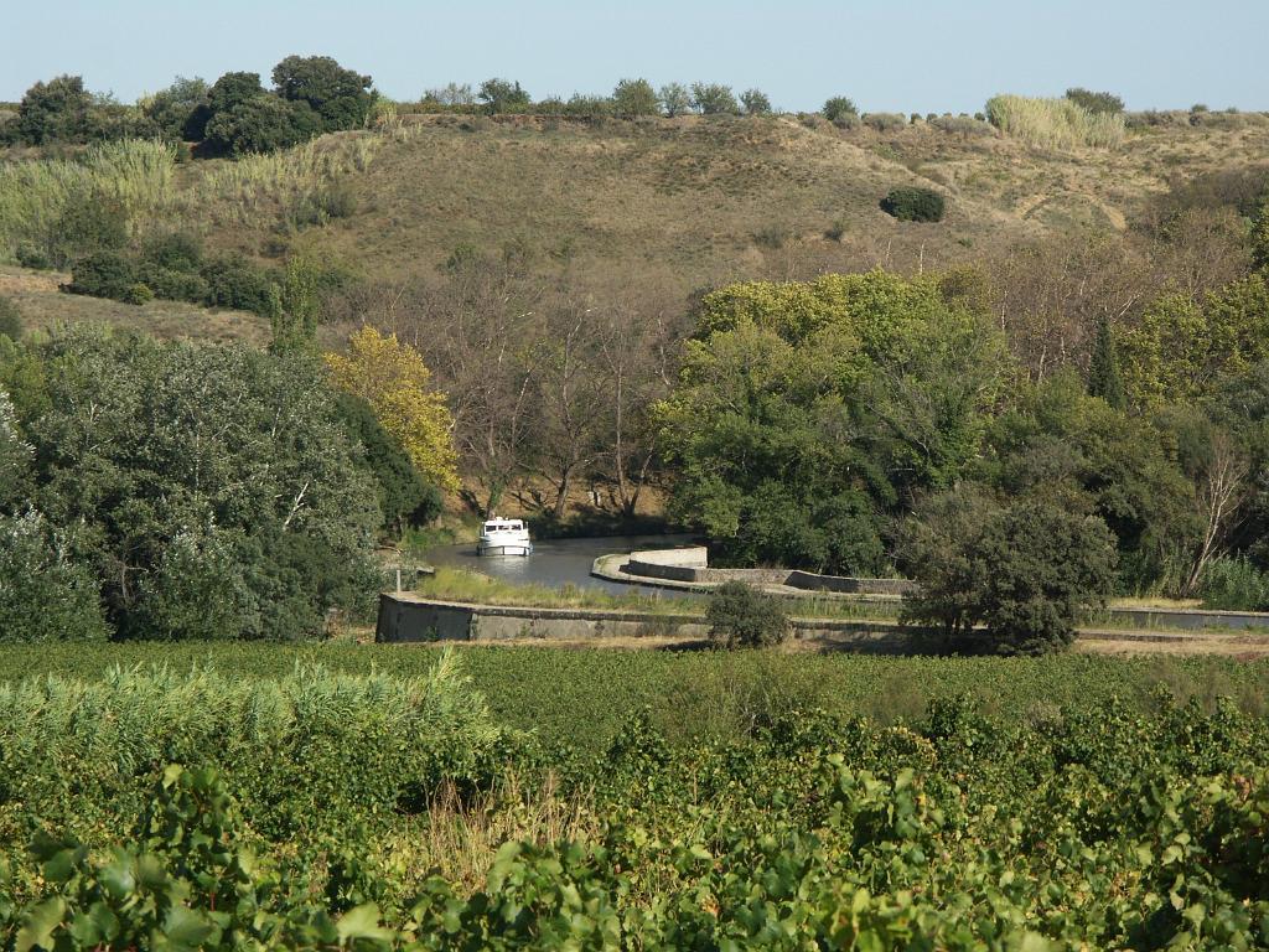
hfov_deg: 9.9
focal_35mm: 200
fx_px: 7332
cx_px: 634
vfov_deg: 7.4
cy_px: 476
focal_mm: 50.8
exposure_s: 1/320
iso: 64
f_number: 7.1
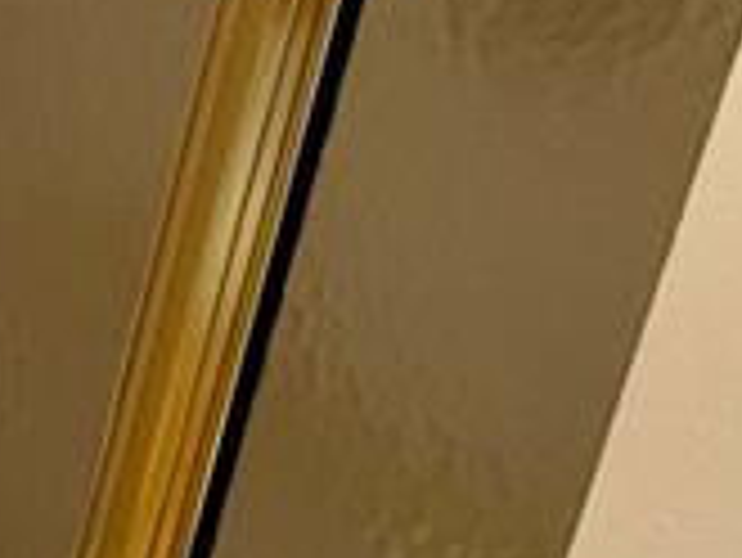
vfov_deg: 17.0
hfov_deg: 11.4
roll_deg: +0.3
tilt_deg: -15.9
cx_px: -1511
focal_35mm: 87
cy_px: 364
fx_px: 1866
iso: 125
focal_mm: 2.22
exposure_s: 1/120
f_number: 2.2
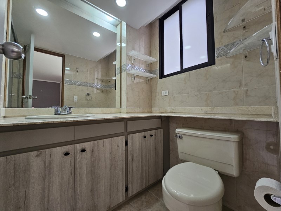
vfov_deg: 89.9
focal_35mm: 13
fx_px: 106
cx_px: 140
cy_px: 106
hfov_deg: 106.2
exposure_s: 1/100
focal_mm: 2.2
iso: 160
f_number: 2.2
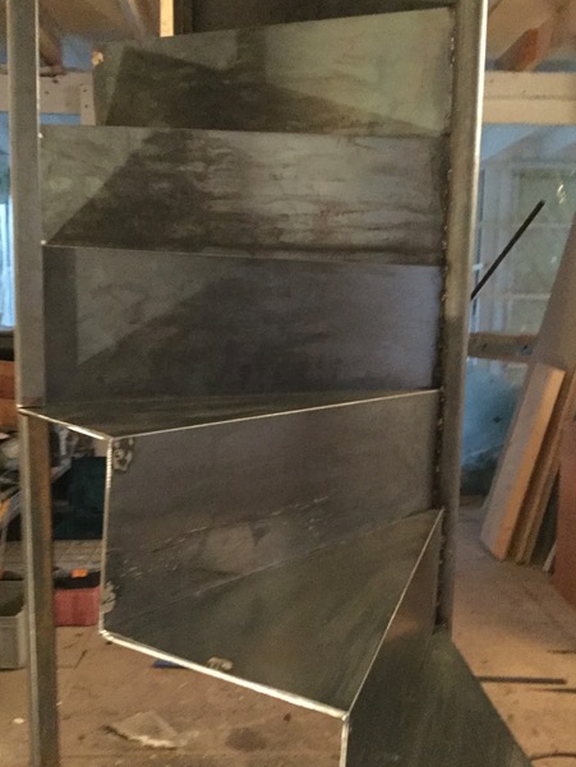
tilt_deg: -8.3
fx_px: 732
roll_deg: -1.0
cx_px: 286
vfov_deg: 55.3
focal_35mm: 33
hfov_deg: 43.0
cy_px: 396
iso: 800
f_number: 2.4
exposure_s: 1/17
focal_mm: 3.3
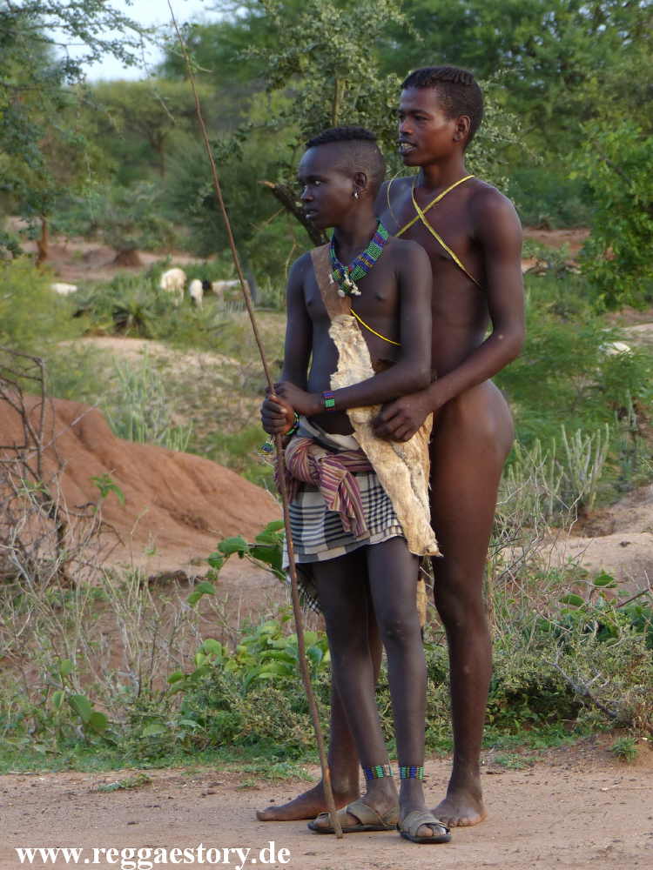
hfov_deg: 8.1
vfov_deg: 10.8
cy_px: 435
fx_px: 4603
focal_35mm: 183
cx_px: 326
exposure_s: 1/100
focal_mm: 33
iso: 100
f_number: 2.8
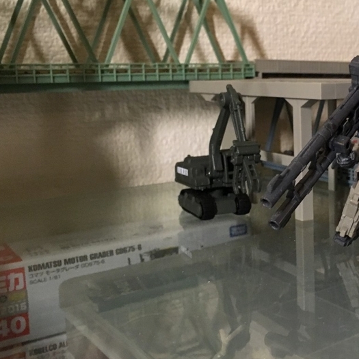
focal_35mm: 50
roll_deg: -0.4
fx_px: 587
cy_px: 159
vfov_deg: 34.0
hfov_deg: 32.3
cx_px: 325
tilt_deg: -9.4
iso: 200
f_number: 2.2
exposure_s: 1/24
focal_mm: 4.15
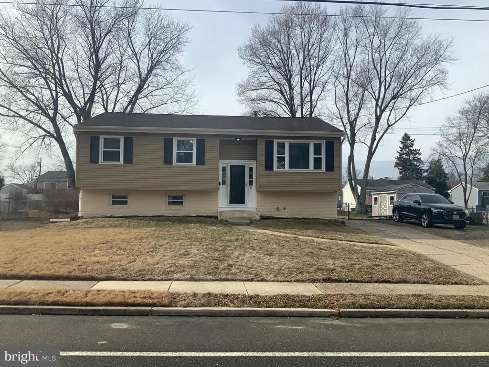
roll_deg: -1.1
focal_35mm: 29
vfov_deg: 48.2
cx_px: 244
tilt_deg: +2.5
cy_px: 184
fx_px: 410
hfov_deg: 61.7
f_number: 1.8
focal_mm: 3
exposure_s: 1/1577
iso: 16
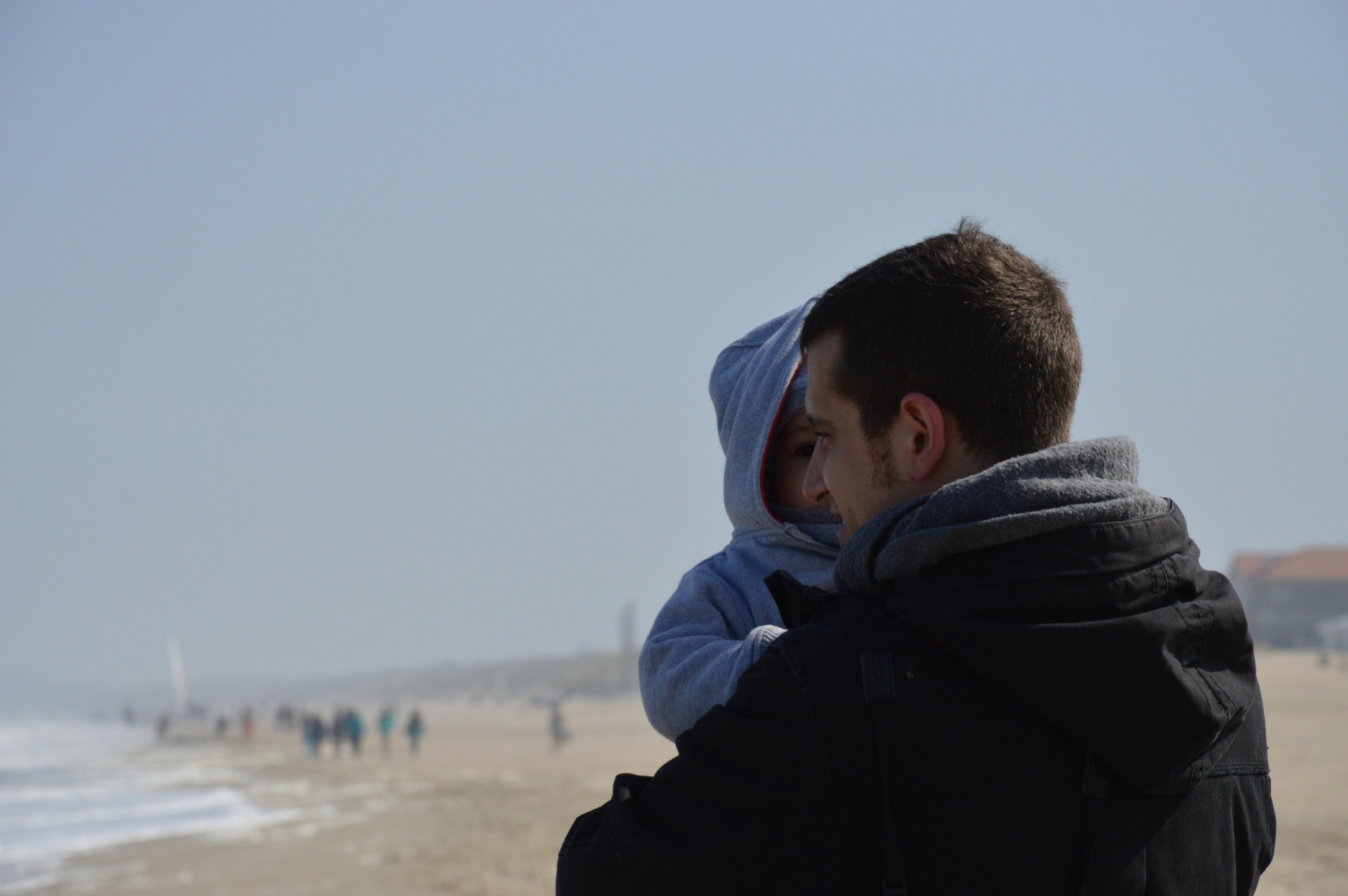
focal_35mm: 158
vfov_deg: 8.7
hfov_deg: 13.1
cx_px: 674
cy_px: 448
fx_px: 5893
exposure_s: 1/2500
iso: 800
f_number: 9
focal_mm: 105
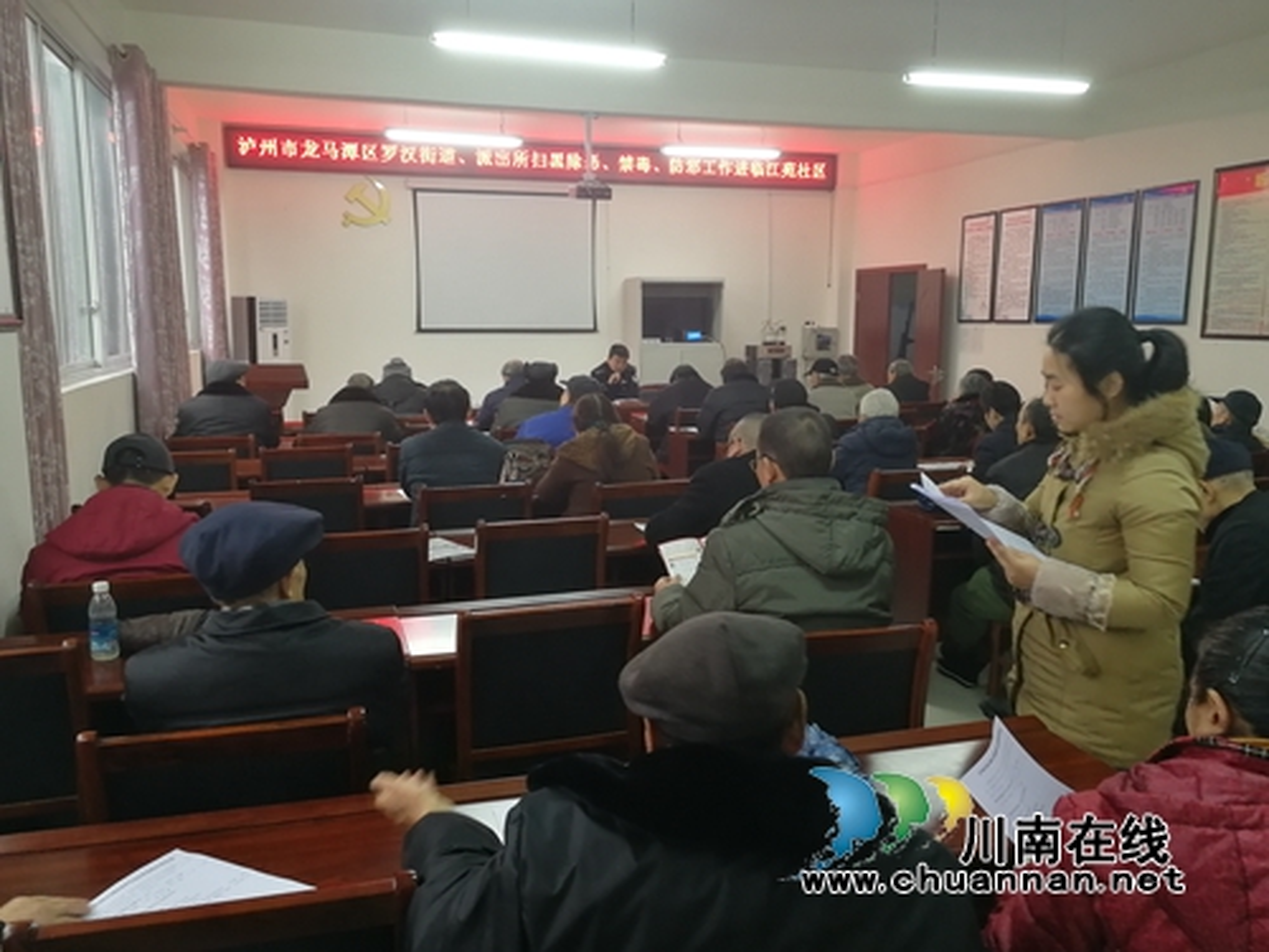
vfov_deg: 51.4
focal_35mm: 27
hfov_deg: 65.3
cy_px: 476
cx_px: 634
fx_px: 990
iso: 250
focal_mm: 3.95
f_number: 2.2
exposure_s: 1/33.3
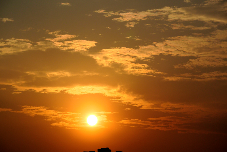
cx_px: 114
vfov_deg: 8.6
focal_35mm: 160
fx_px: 1010
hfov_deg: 12.8
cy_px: 76
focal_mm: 59.4
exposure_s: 1/2000
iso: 100
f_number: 5.6
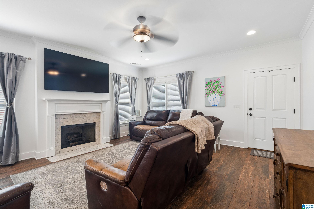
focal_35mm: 16
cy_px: 104
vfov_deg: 73.7
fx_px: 140
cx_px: 157
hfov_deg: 96.7
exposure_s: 1/13
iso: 400
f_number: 13
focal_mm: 16
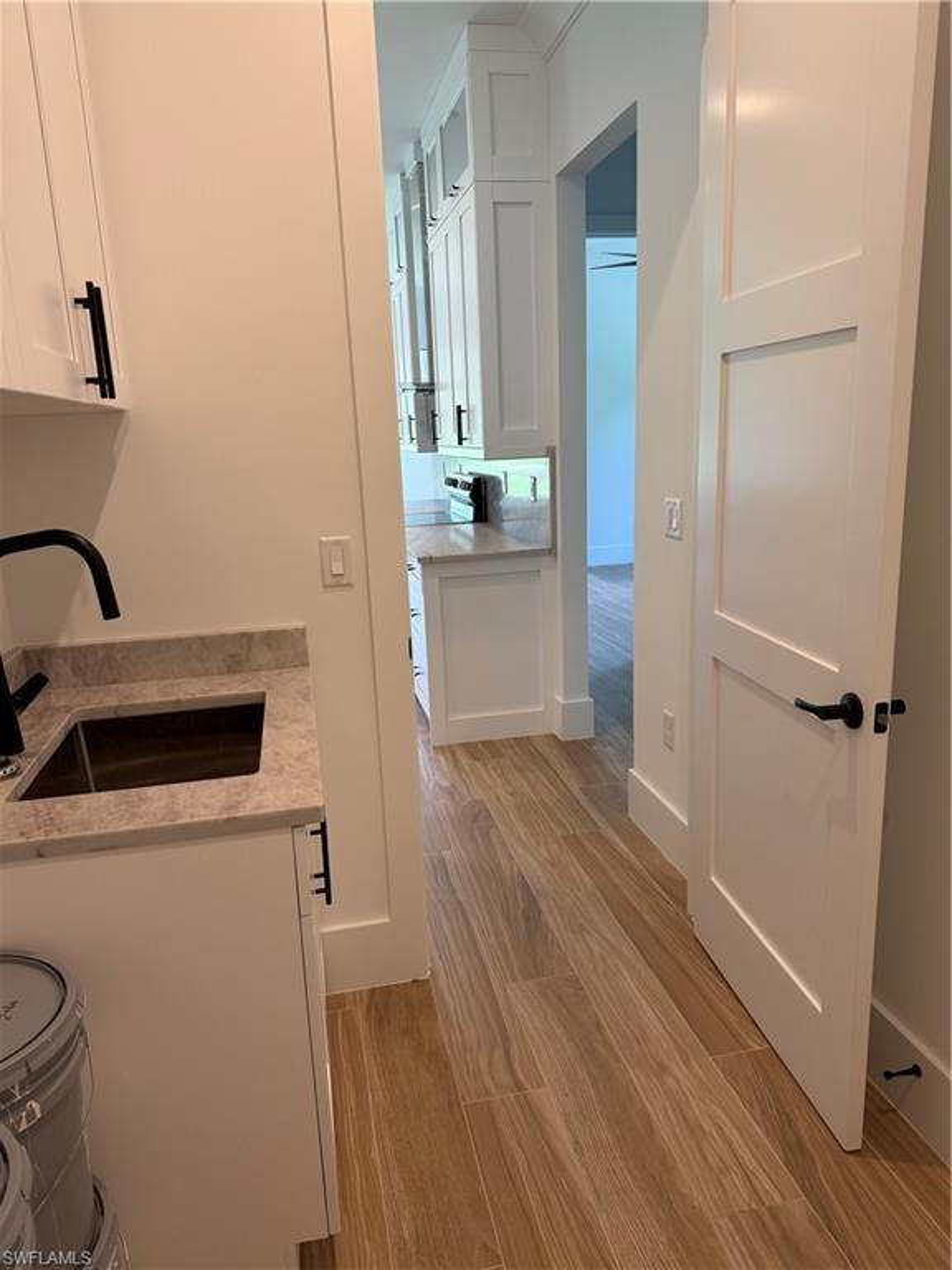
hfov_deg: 56.8
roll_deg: +2.4
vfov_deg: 71.6
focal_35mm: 24
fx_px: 880
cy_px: 635
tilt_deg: -14.6
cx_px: 476
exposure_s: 1/120
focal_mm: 6.76
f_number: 1.78
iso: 125
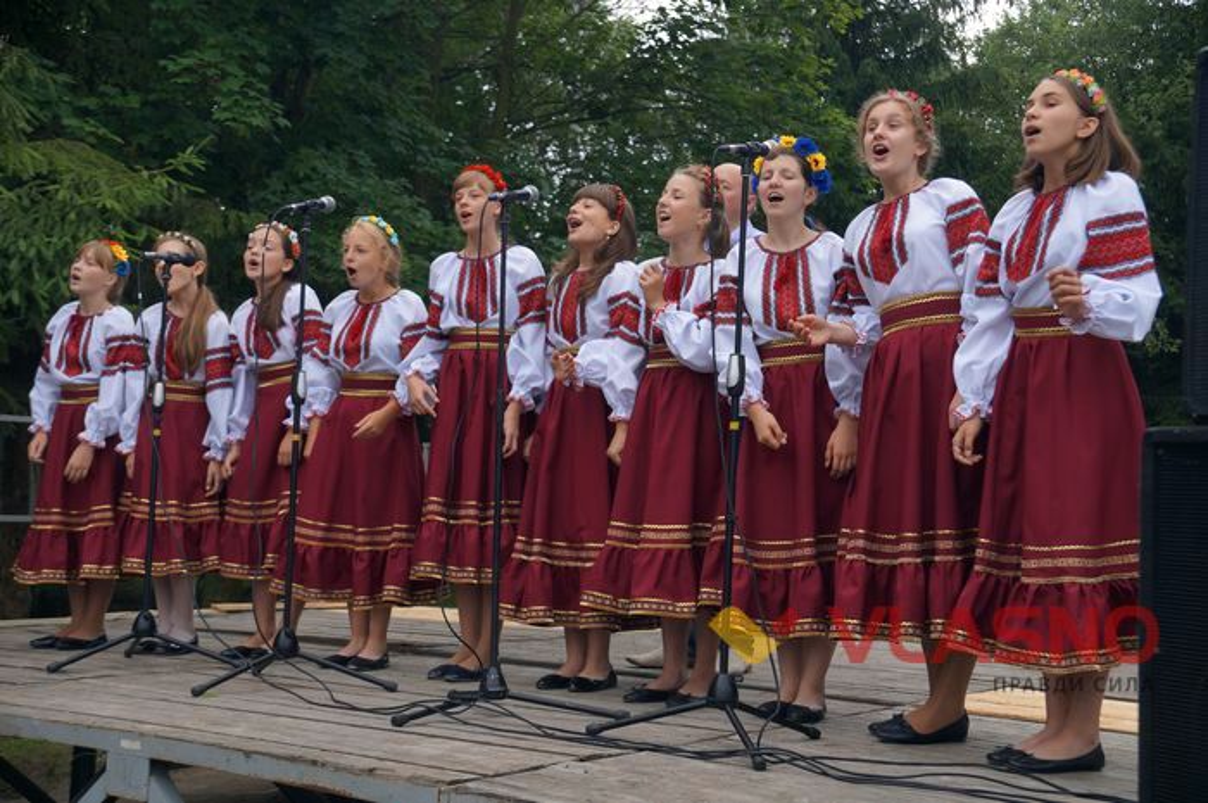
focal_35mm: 42
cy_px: 402
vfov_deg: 31.8
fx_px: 1408
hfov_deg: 46.4
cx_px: 604
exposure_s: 1/200
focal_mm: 28
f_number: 4.5
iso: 100
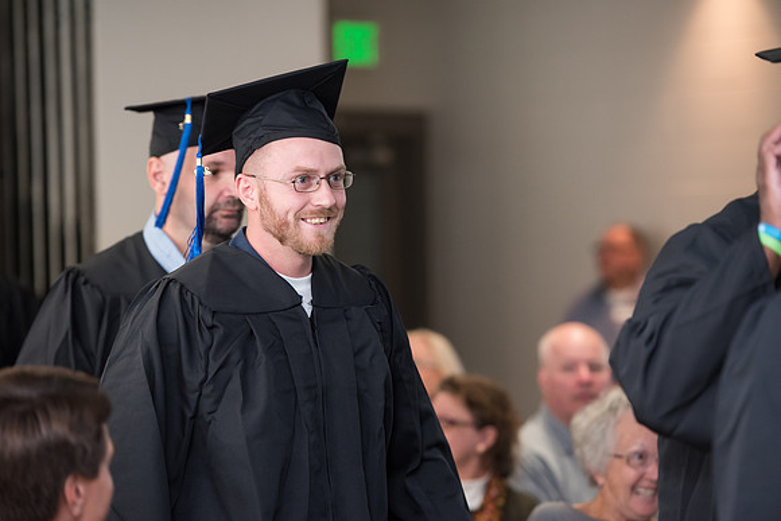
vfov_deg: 8.9
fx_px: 3363
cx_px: 390
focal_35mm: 155
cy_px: 260
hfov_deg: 13.2
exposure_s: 1/200
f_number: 3.5
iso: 1600
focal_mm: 155
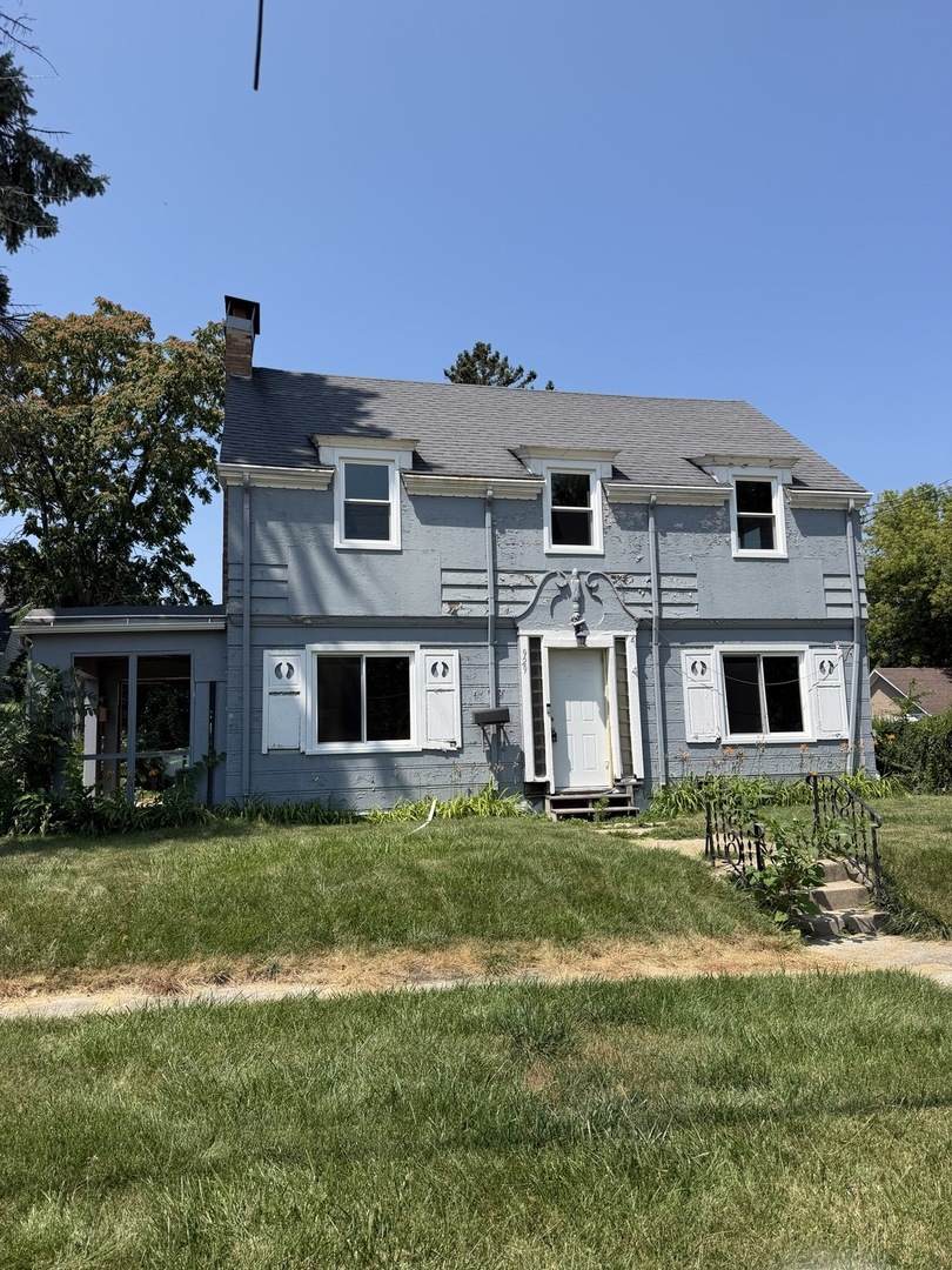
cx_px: 476
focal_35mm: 24
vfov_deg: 71.6
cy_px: 635
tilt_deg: +8.1
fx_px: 880
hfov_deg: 56.8
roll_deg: +1.6
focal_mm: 6.76
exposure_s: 1/4405
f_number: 1.78
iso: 80
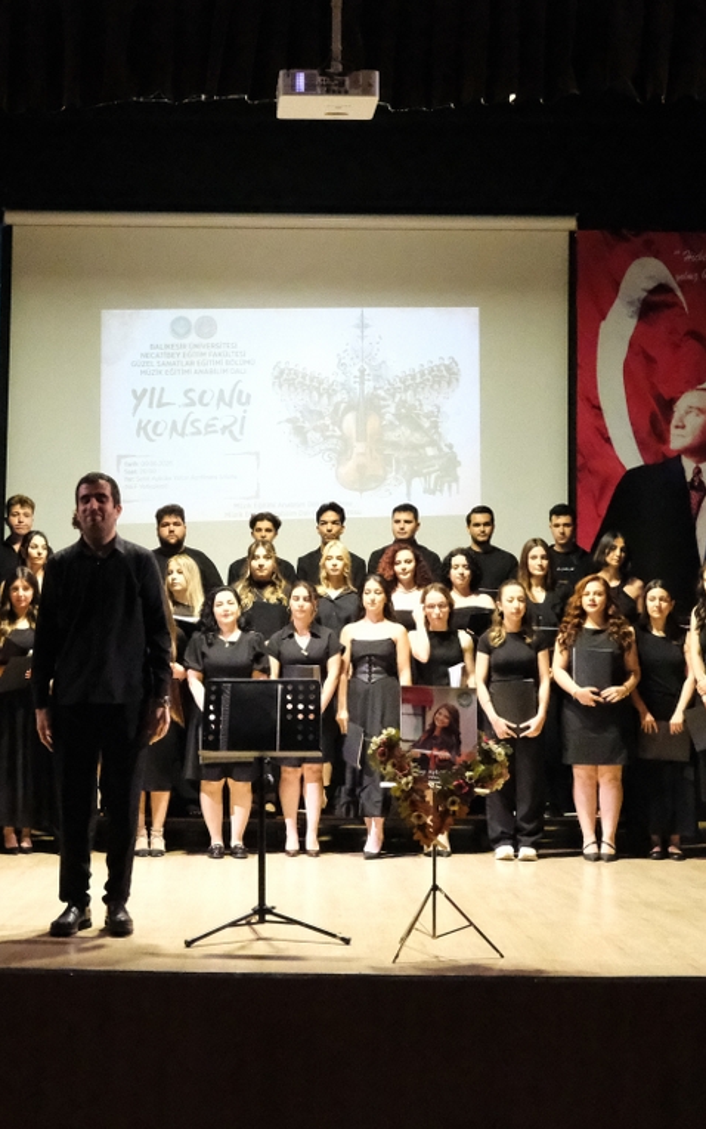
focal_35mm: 48
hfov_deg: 26.8
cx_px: 251
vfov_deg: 41.8
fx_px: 1477
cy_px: 559
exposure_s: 1/140
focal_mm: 20.2
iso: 25600
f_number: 5.6
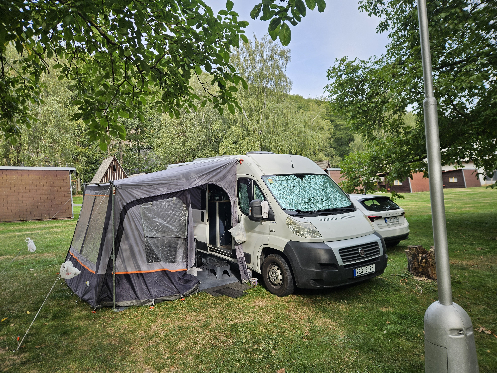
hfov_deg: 73.9
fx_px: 330
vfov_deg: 58.9
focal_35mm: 23
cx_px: 248
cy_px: 186
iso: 25
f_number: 1.8
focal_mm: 5.4
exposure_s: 1/421
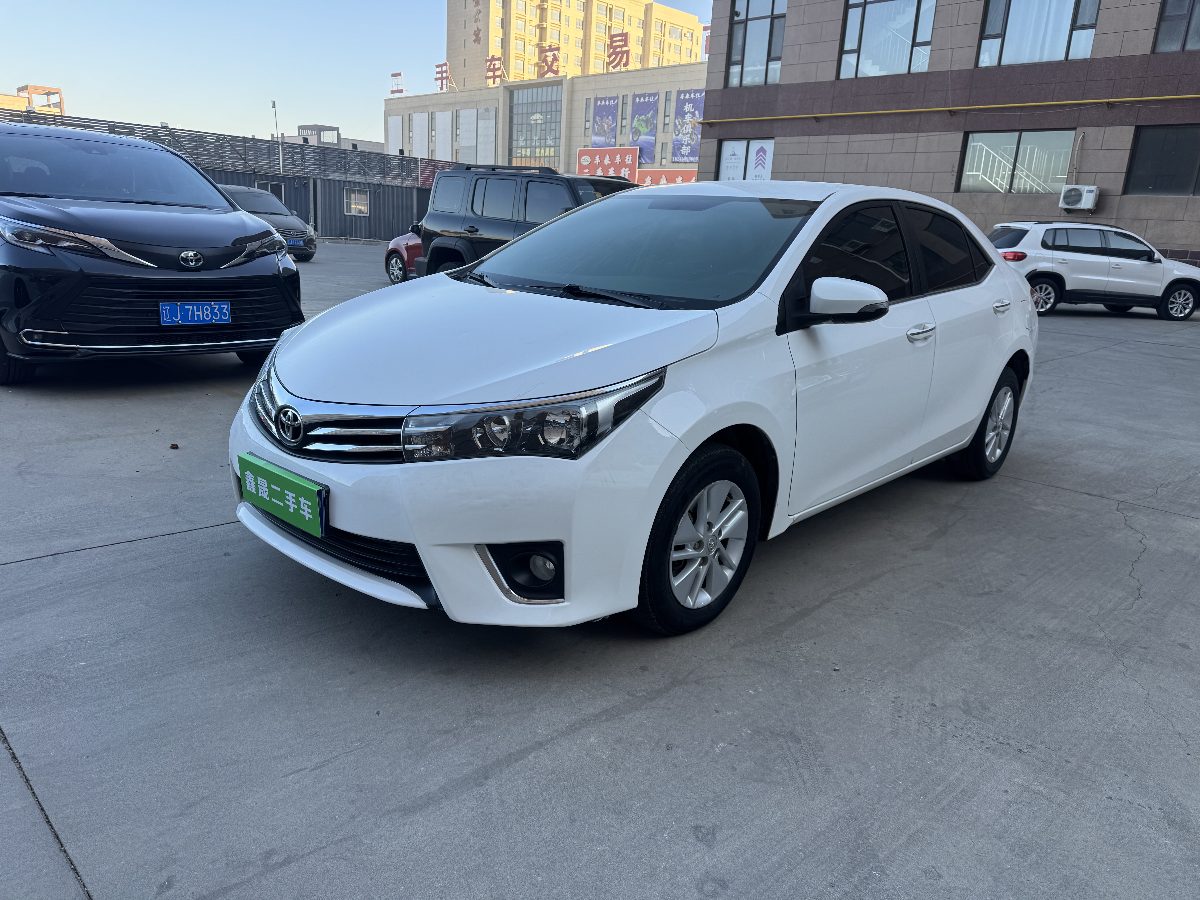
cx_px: 600
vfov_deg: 56.8
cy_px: 450
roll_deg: -3.3
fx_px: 832
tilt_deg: -15.0
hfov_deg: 71.6
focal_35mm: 24
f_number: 1.78
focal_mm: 6.76
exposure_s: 1/558
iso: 80
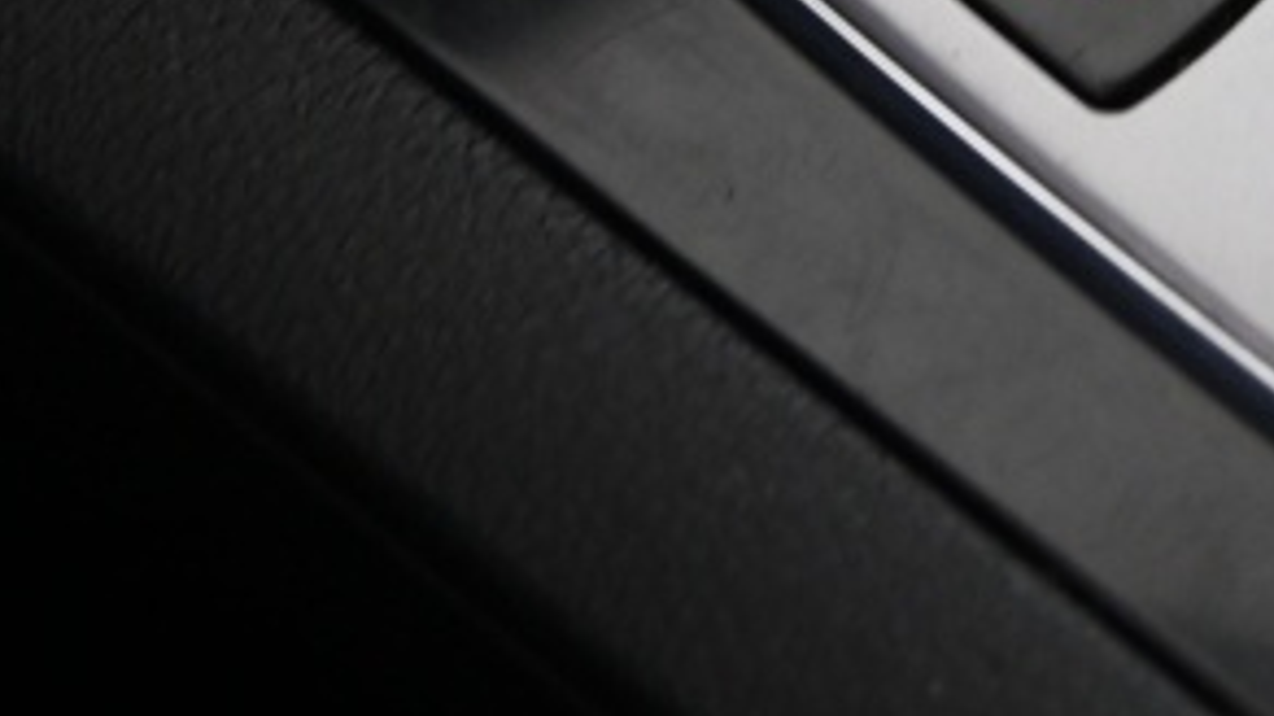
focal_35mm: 256
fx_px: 8645
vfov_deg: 4.6
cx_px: 1274
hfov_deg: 8.4
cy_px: -1236
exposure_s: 1/13
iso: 2000
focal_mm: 44
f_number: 4
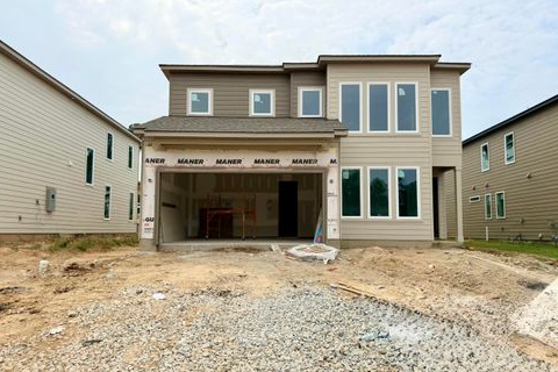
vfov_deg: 49.5
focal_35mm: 26
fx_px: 403
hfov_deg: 69.4
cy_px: 198
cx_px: 278
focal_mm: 6.76
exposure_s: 1/5319
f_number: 1.78
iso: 80
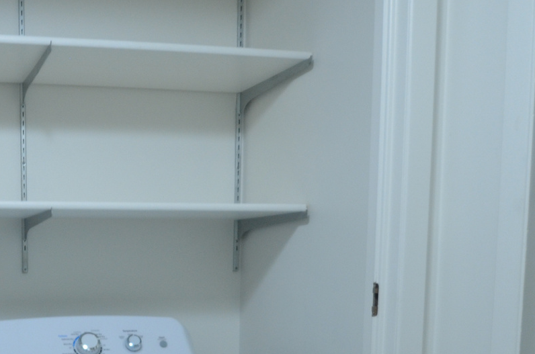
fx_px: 1087
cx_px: 51
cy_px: 343
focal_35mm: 73
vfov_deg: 18.1
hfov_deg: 26.7
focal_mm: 19
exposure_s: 1/60
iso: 720
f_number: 4.2
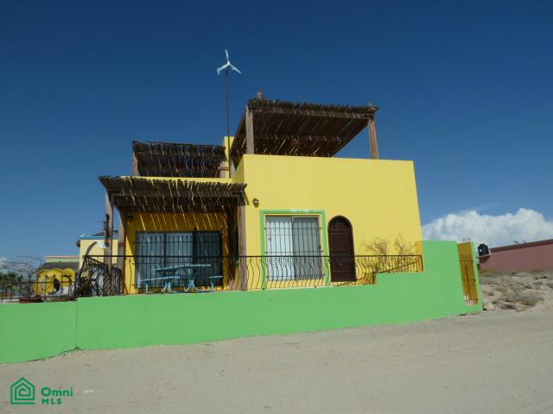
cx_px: 276
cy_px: 207
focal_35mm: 25
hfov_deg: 69.4
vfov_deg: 54.9
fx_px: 399
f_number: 5.6
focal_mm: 4.1
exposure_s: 1/800
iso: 80
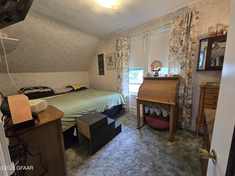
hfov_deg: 106.2
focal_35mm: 13
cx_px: 118
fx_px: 88
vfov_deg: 89.9
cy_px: 88
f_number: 2.2
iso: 640
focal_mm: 2.2
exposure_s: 1/60
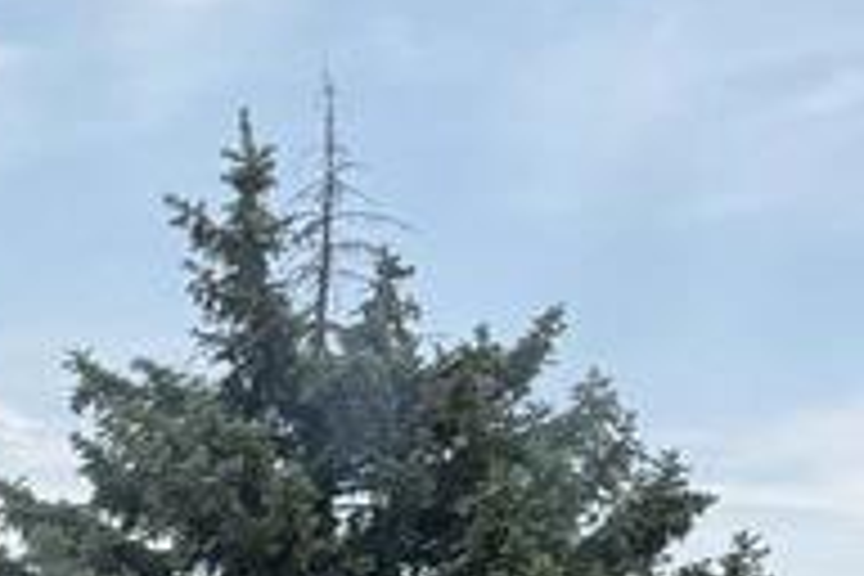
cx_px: -1004
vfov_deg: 9.8
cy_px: 1058
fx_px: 3192
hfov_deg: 12.9
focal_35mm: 133
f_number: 1.78
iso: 80
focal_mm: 6.76
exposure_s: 1/3759
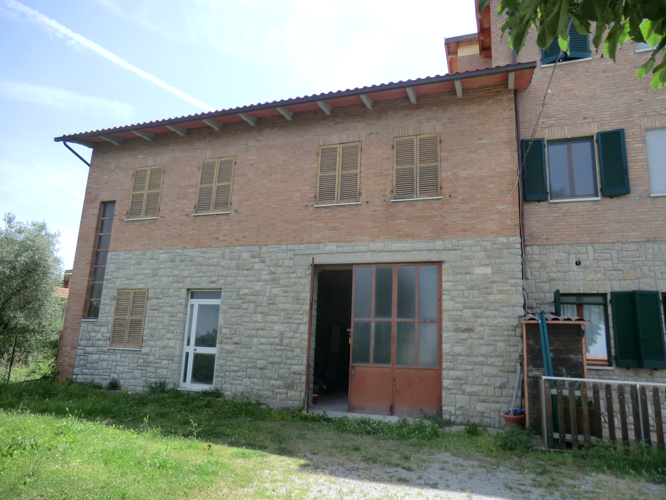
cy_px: 250
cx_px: 333
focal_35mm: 24
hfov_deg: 71.6
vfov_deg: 56.8
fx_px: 462
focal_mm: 4.3
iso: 64
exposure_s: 1/400
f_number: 3.2
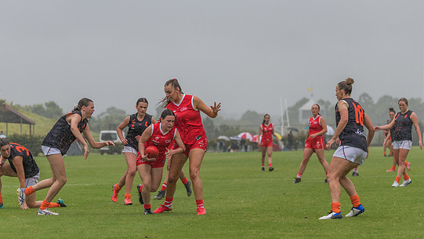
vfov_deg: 7.1
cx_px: 203
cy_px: 148
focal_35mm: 170
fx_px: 1911
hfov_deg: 12.7
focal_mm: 150
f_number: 5
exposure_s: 1/1600
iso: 560
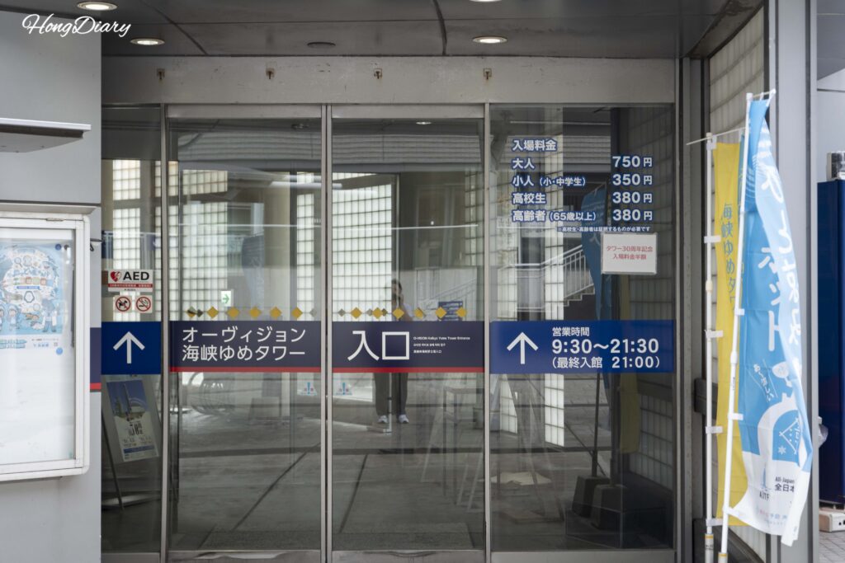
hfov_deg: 33.4
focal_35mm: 60
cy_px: 282
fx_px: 1408
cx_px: 422
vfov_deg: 22.6
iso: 800
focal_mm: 60
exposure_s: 1/160
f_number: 5.6
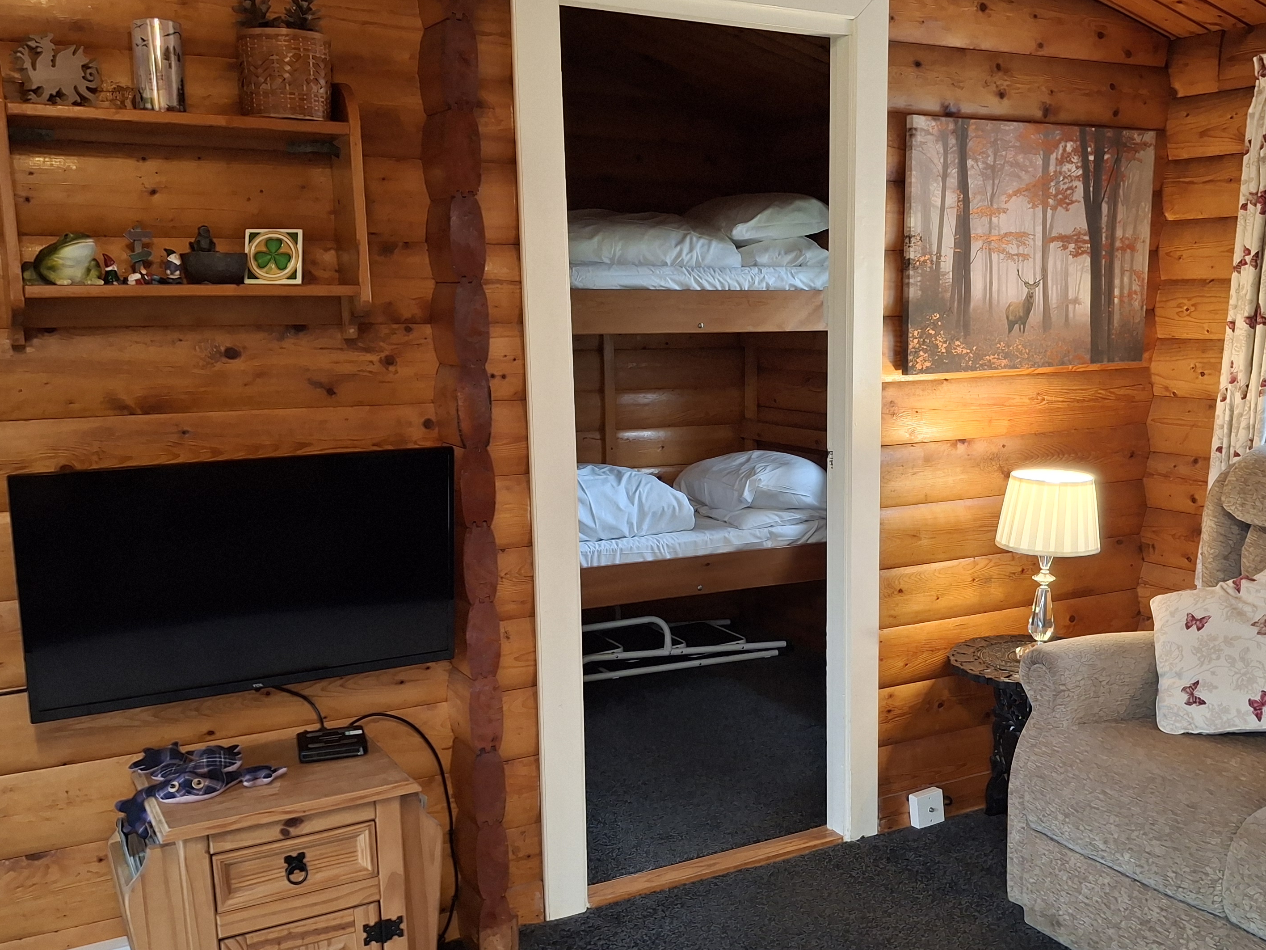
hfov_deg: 50.9
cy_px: 544
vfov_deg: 39.6
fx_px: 1317
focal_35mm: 36
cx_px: 786
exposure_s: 1/50
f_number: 1.8
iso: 200
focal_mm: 4.69
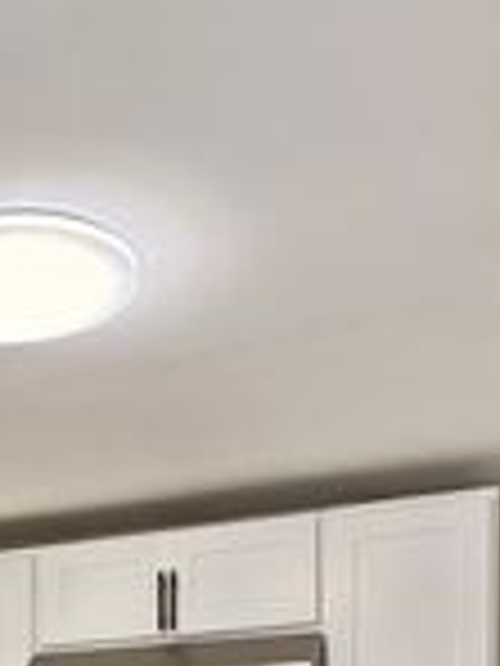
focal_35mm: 63
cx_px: -113
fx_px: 1213
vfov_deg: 26.1
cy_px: 871
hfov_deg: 21.5
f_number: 2.2
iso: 250
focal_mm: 2.22
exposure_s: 1/120
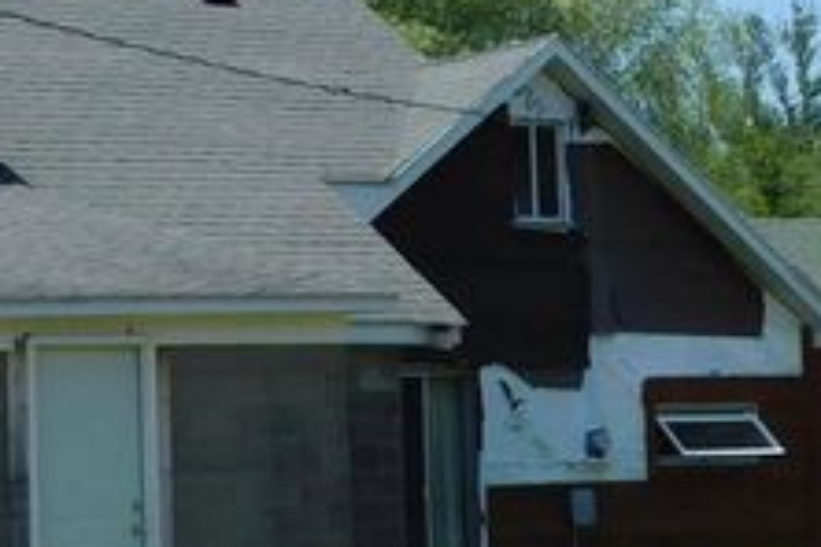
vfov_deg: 9.5
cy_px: 185
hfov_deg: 14.1
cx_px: 118
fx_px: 3284
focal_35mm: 144
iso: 125
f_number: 3.2
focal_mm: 5.3
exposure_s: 1/1250
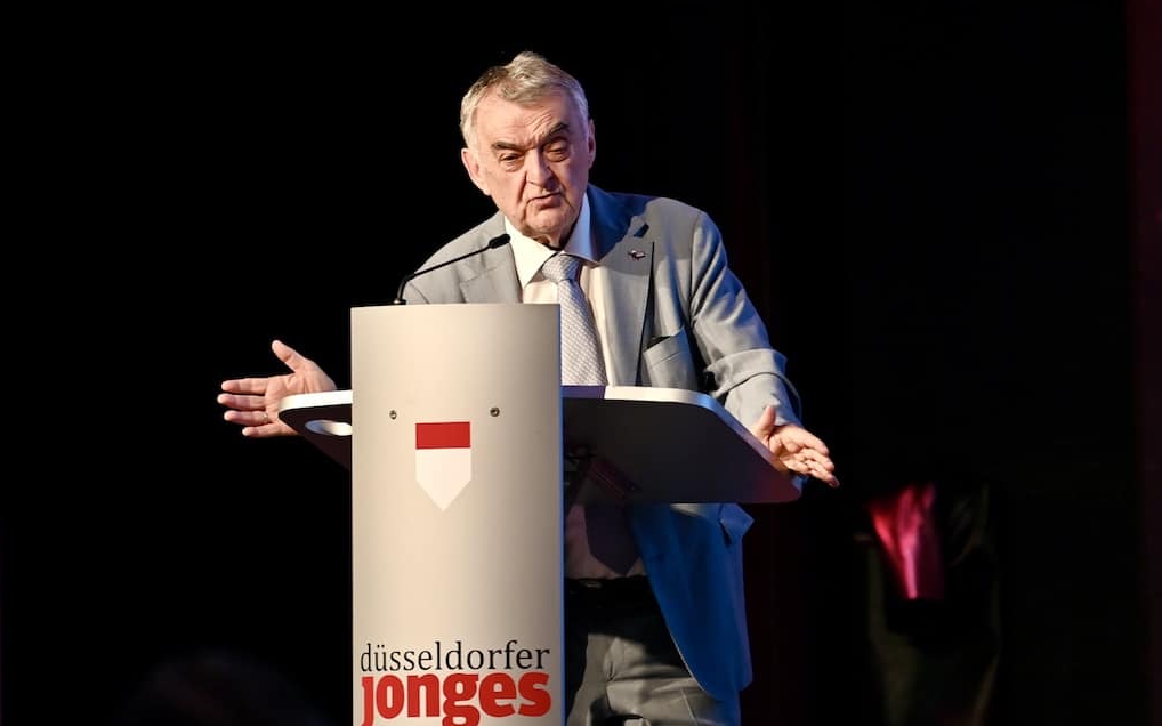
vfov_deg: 6.4
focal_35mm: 205
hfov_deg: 10.2
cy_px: 377
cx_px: 579
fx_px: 6491
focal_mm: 200
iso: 450
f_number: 2.8
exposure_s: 1/100
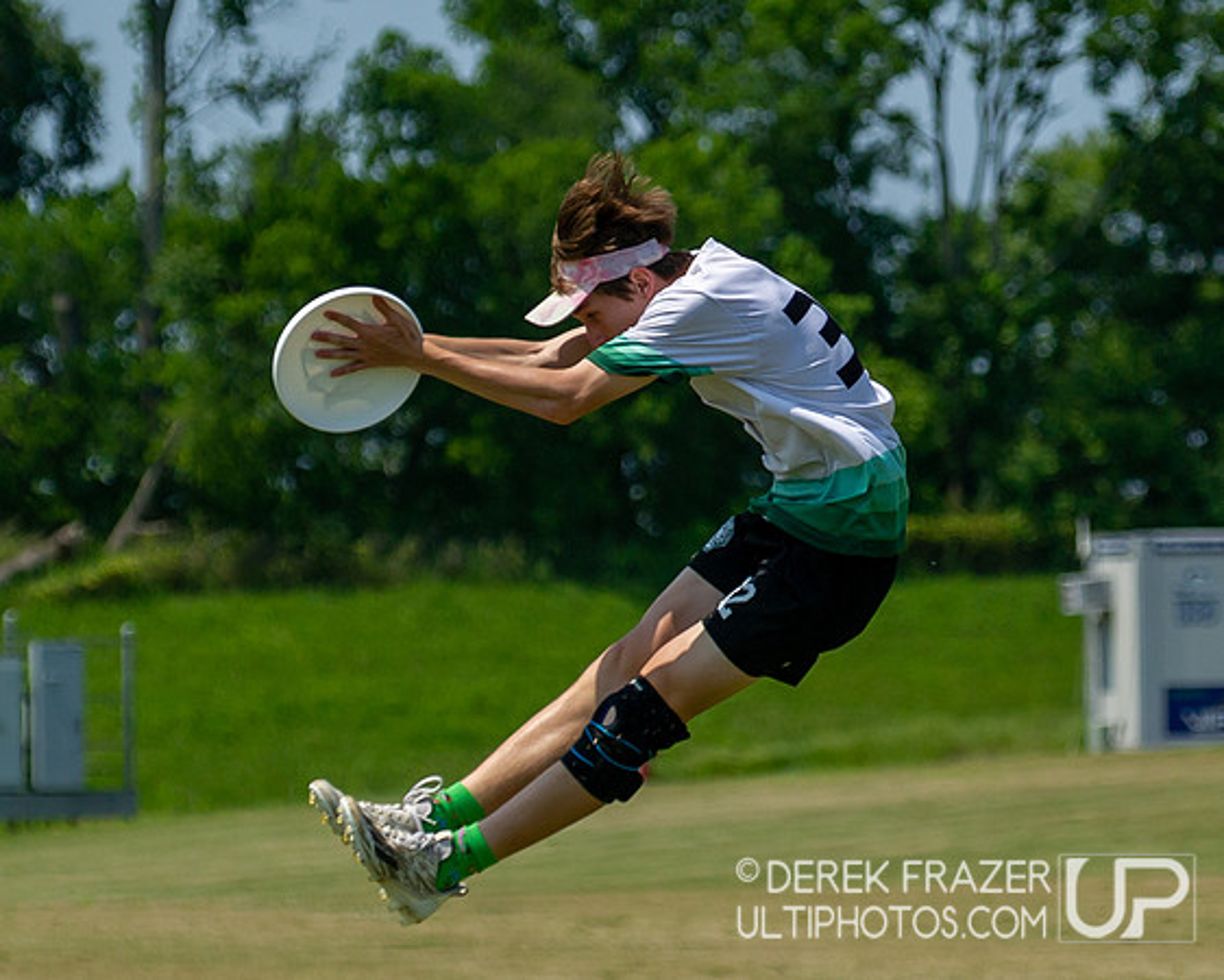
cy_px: 455
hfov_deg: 7.0
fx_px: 10035
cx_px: 776
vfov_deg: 5.6
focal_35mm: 277
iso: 320
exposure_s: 1/5000
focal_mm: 125
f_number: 4
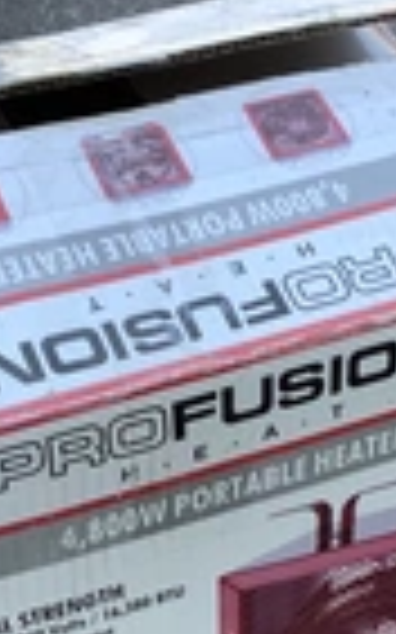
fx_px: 1608
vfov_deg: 21.8
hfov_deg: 14.0
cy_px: 571
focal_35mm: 93
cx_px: 180
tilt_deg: -43.7
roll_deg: -0.8
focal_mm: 3.3
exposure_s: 1/235
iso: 25
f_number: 2.4
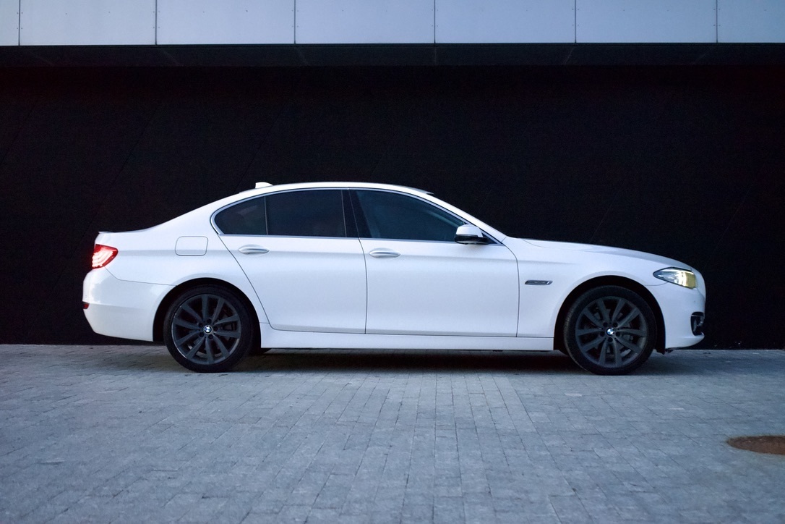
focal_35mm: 50
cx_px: 392
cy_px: 262
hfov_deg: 39.6
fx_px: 1090
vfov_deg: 27.0
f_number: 4.5
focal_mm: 50
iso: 6400
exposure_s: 1/125
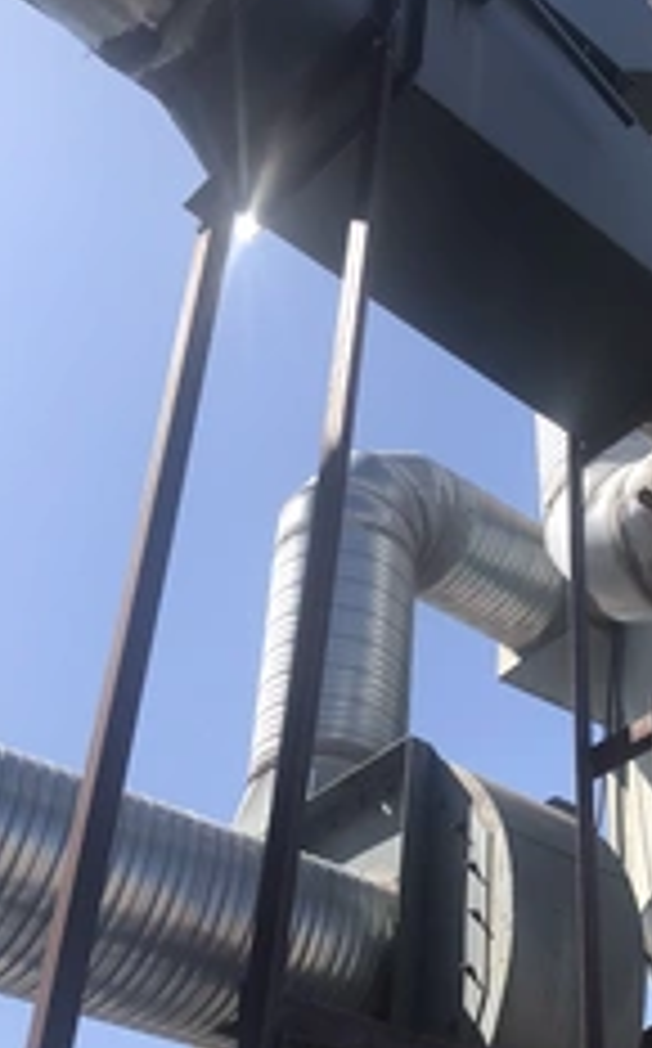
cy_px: 612
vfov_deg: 39.5
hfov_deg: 24.8
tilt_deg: +37.0
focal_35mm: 51
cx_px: 544
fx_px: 1454
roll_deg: -0.1
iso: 20
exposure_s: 1/1546
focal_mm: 3.99
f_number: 1.8
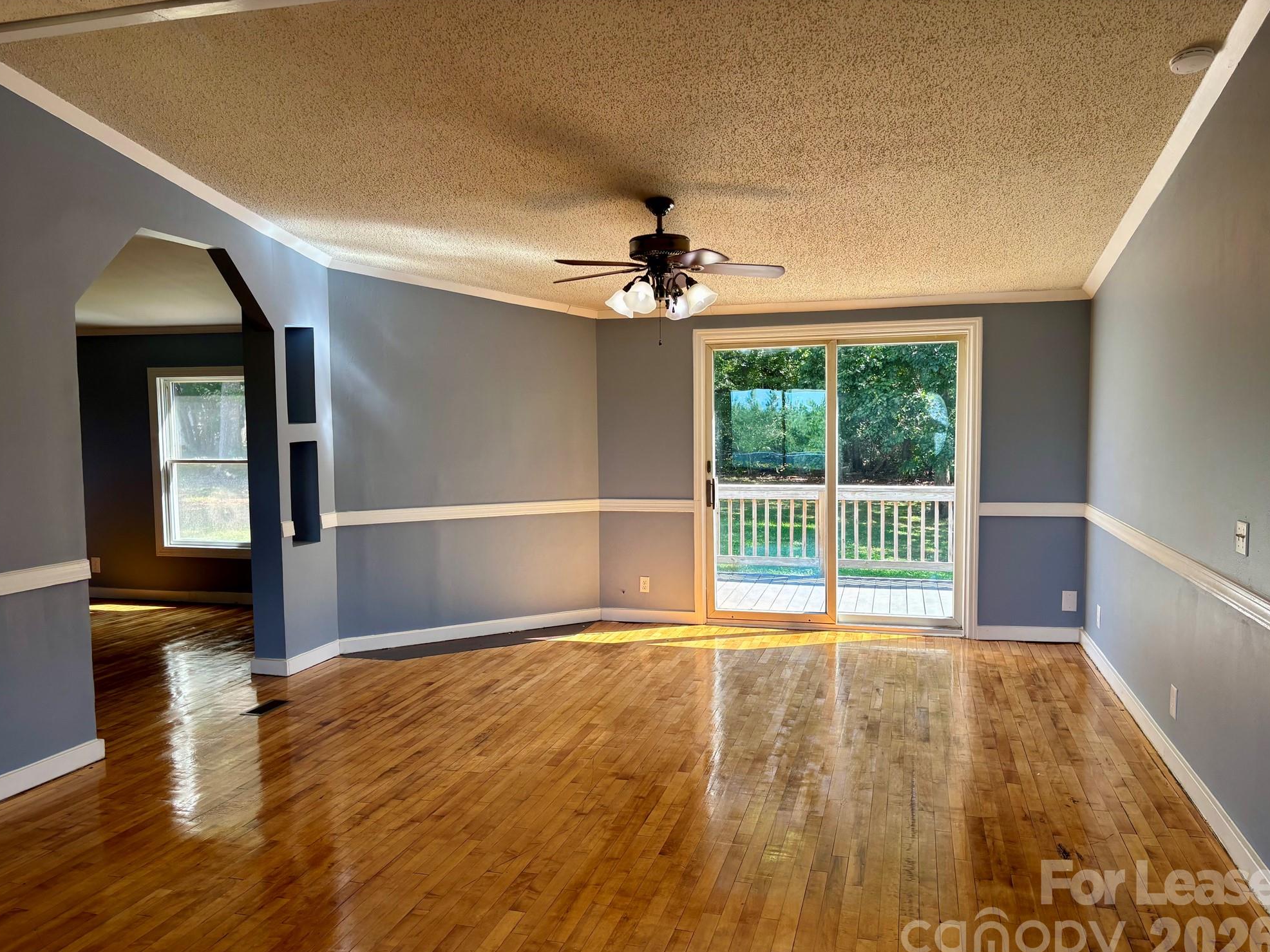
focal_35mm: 27
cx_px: 629
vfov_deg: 51.3
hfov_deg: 65.3
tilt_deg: -4.2
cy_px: 492
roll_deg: +0.6
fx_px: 991
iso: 40
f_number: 1.6
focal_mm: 5.96
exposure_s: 1/121
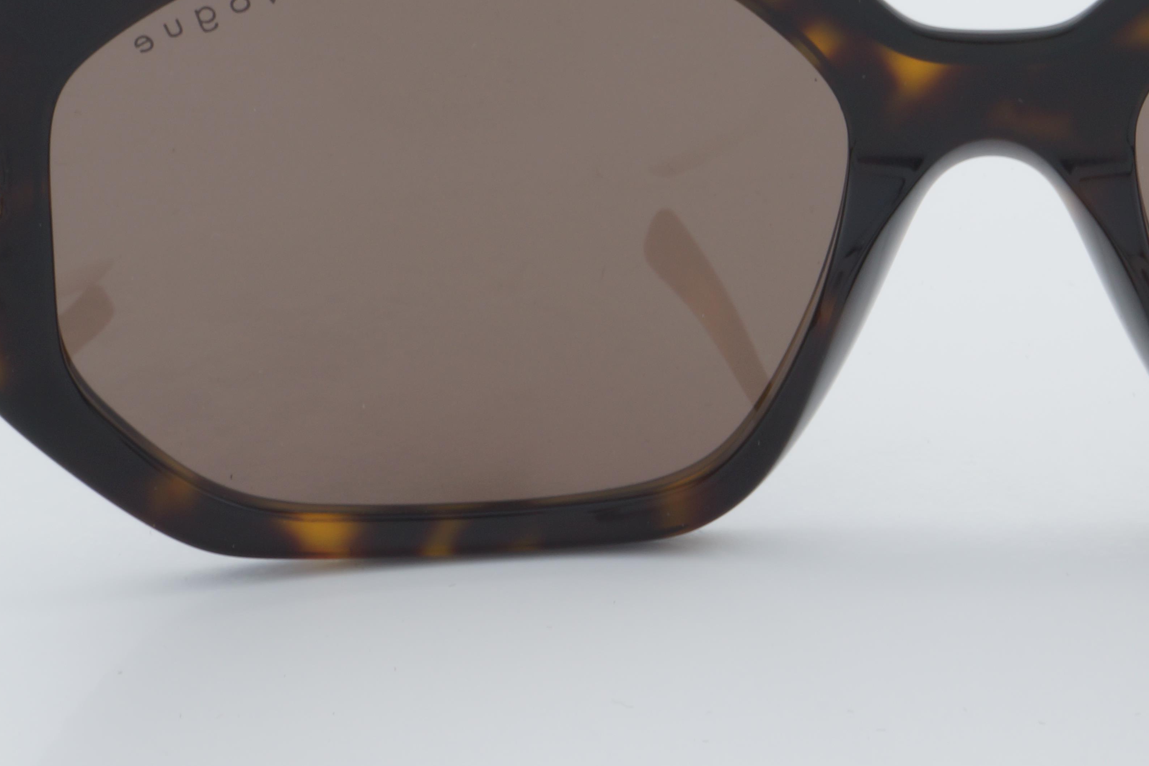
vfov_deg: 12.1
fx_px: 3606
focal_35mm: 113
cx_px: 1002
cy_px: 188
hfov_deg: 17.9
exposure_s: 1/4
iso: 100
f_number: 32
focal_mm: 40
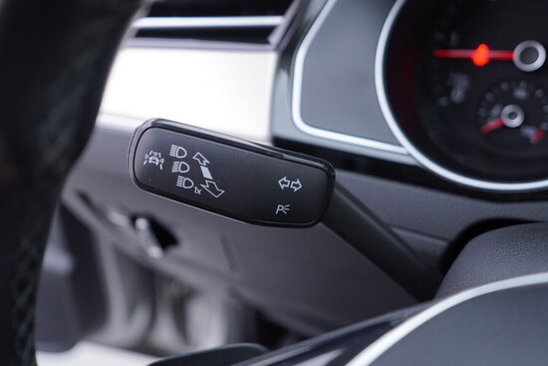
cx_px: 274
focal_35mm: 36
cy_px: 183
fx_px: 548
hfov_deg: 53.1
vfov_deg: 36.9
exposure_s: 1/40
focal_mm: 24
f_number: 2.8
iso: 160
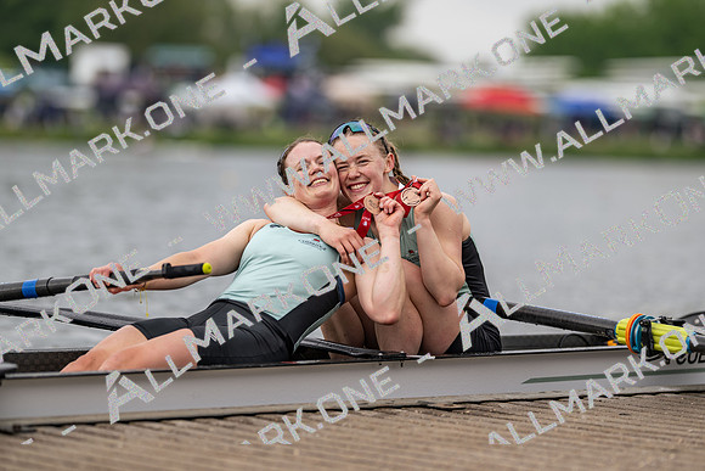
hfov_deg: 15.2
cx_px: 352
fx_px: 2644
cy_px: 236
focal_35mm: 135
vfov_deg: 10.2
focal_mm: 135
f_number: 1.8
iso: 64
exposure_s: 1/1600
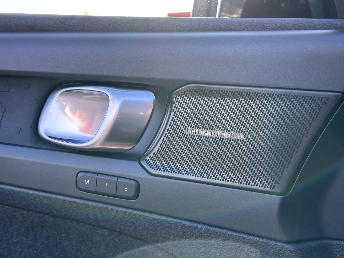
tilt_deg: -7.6
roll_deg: +0.3
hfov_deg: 39.7
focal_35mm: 48
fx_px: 477
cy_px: 129
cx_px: 172
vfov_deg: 30.3
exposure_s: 1/172
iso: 50
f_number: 1.78
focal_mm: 6.86
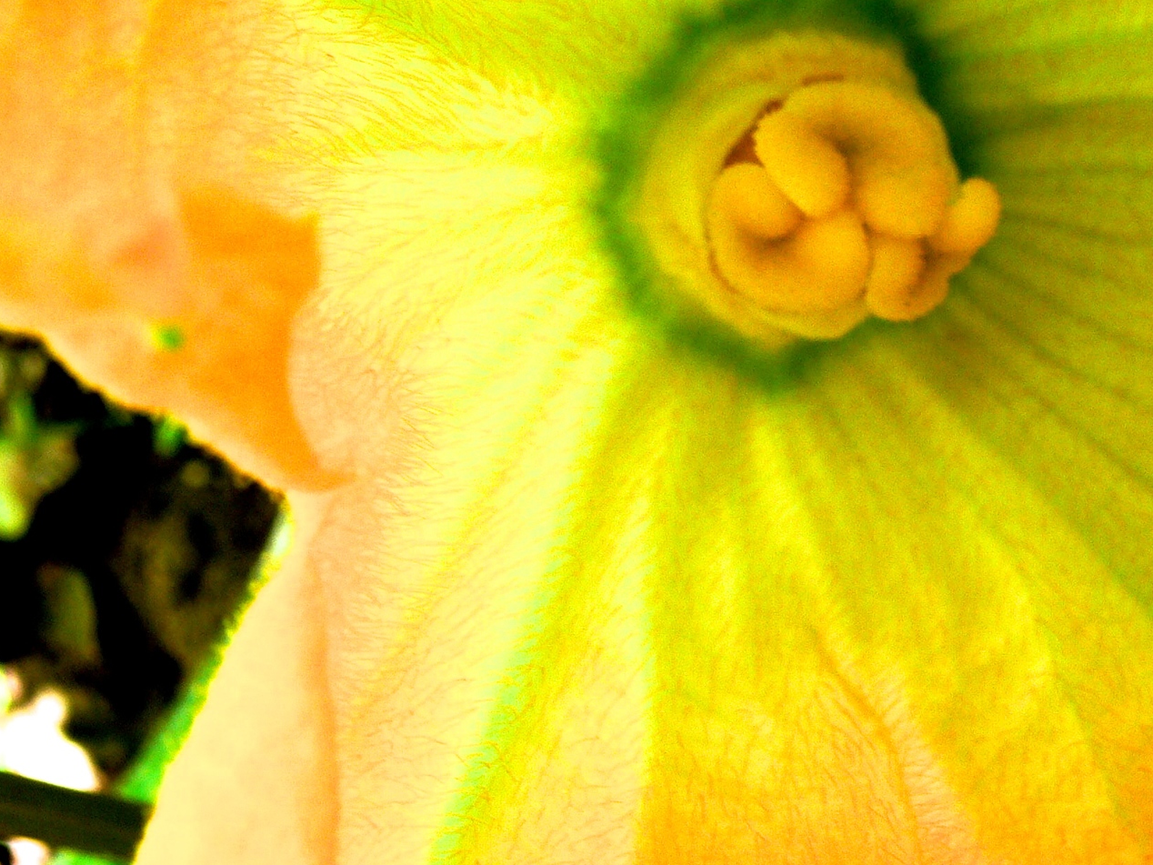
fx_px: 2298
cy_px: 392
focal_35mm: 69
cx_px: 1094
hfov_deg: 26.9
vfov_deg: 21.3
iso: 80
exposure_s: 1/80
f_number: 4
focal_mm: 7.4
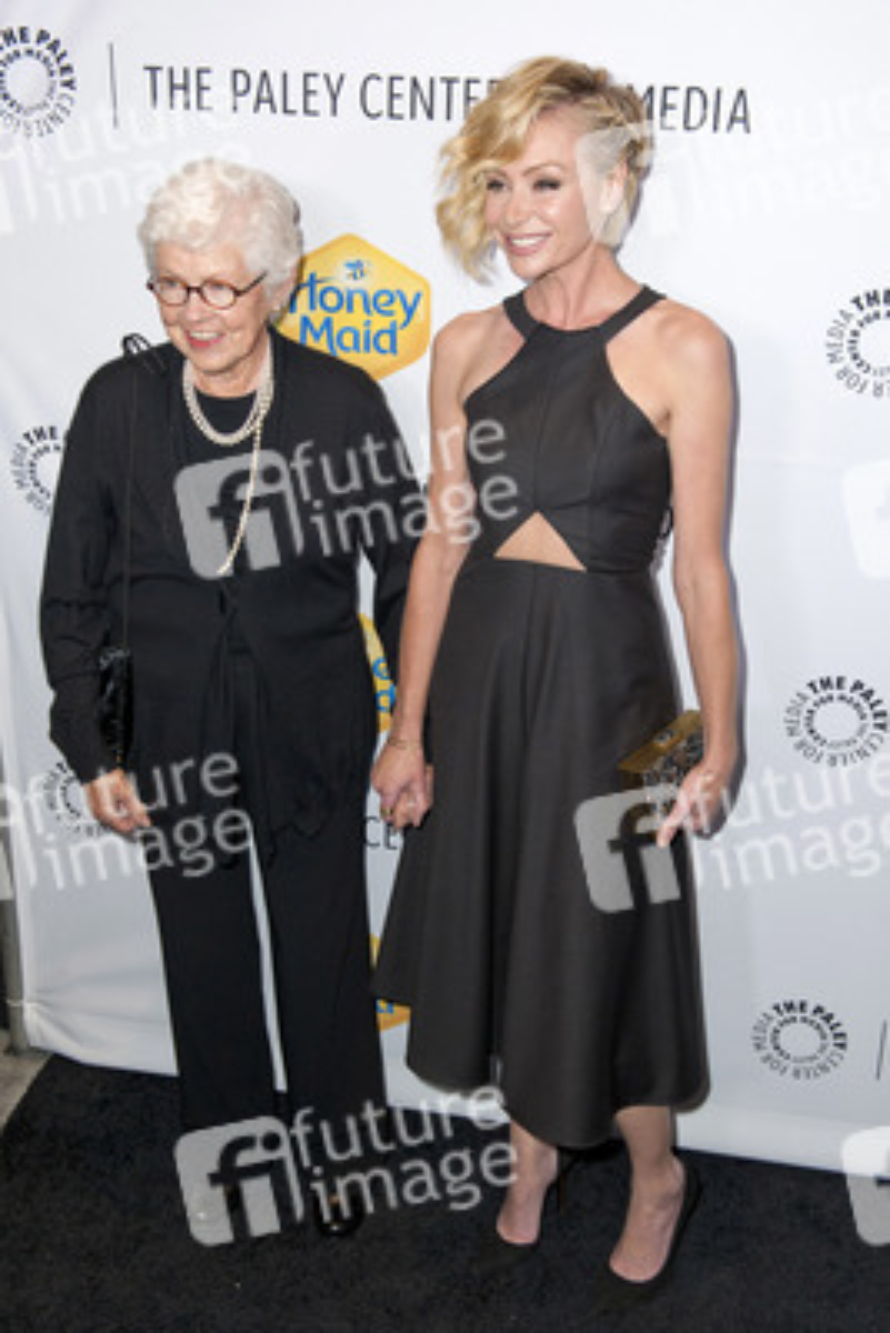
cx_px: 445
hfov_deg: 35.1
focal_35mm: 38
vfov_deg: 50.7
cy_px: 666
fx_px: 1408
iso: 500
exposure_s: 1/400
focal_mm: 38
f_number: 4.5
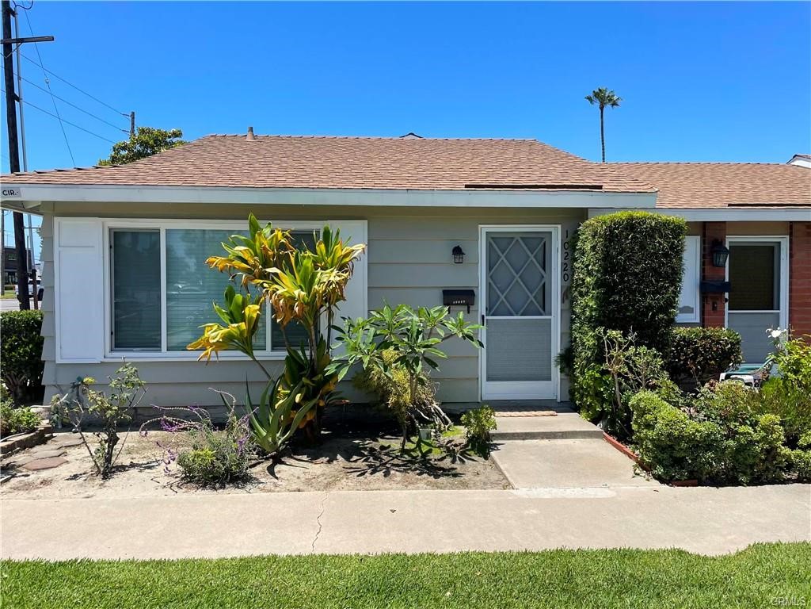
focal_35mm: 26
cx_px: 406
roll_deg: +0.6
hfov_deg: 67.3
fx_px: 609
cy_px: 304
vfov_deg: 53.1
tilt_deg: -0.6
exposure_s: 1/3040
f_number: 1.6
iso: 32
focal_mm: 4.2
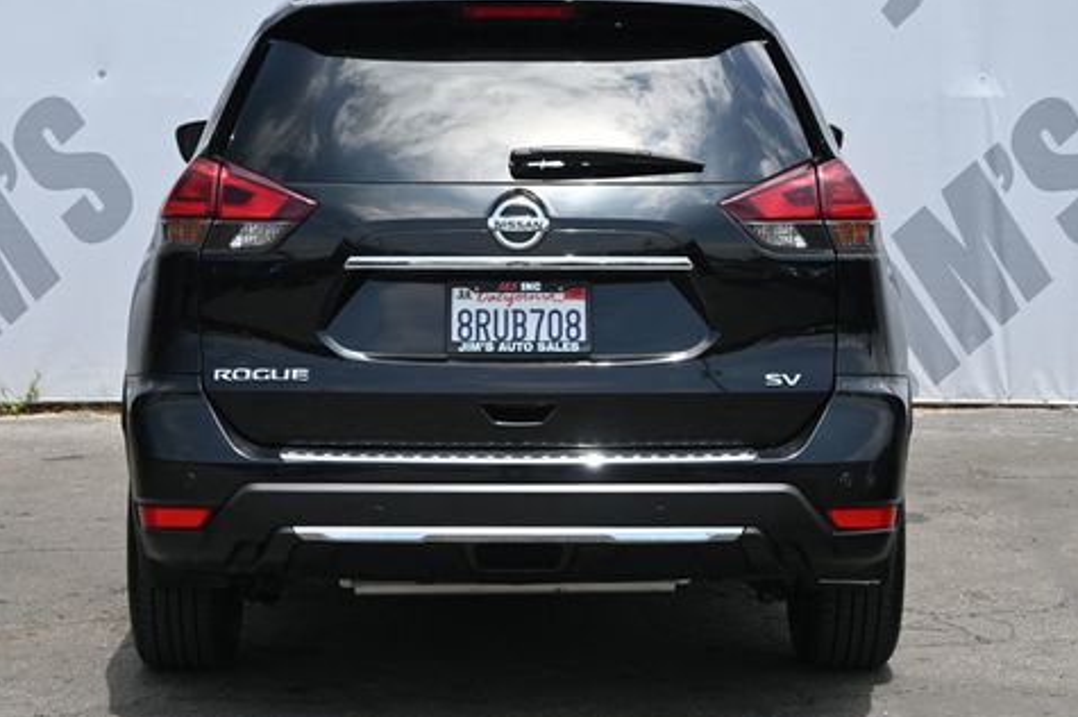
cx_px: 524
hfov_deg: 21.9
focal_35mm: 93
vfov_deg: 14.7
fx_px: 2783
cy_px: 290
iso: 160
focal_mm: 46
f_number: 6
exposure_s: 1/250
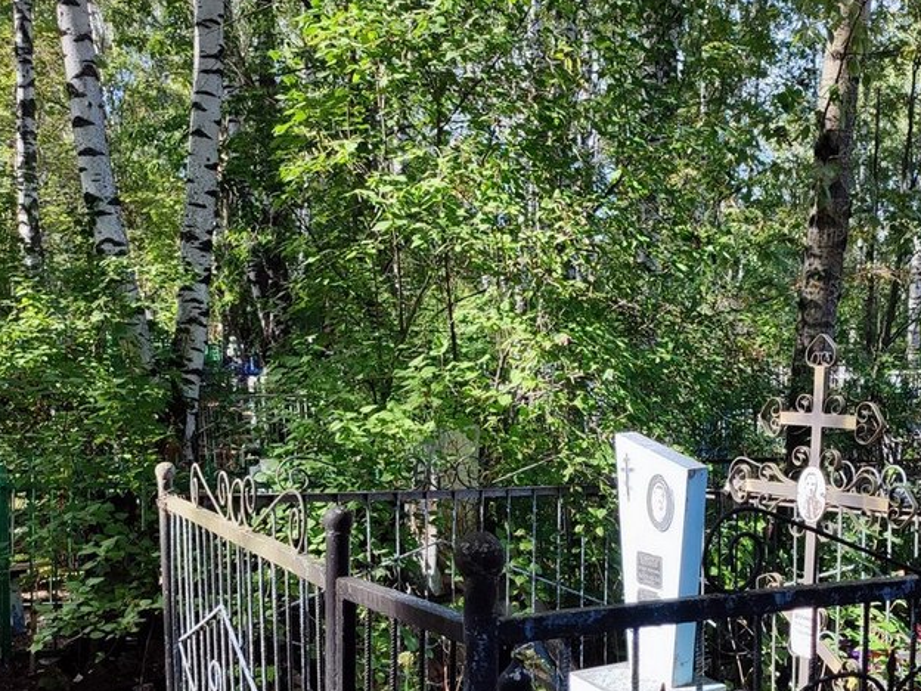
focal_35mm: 41
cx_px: 583
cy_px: 557
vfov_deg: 34.0
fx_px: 1091
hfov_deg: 45.3
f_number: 1.9
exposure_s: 1/183
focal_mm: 6.04
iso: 50
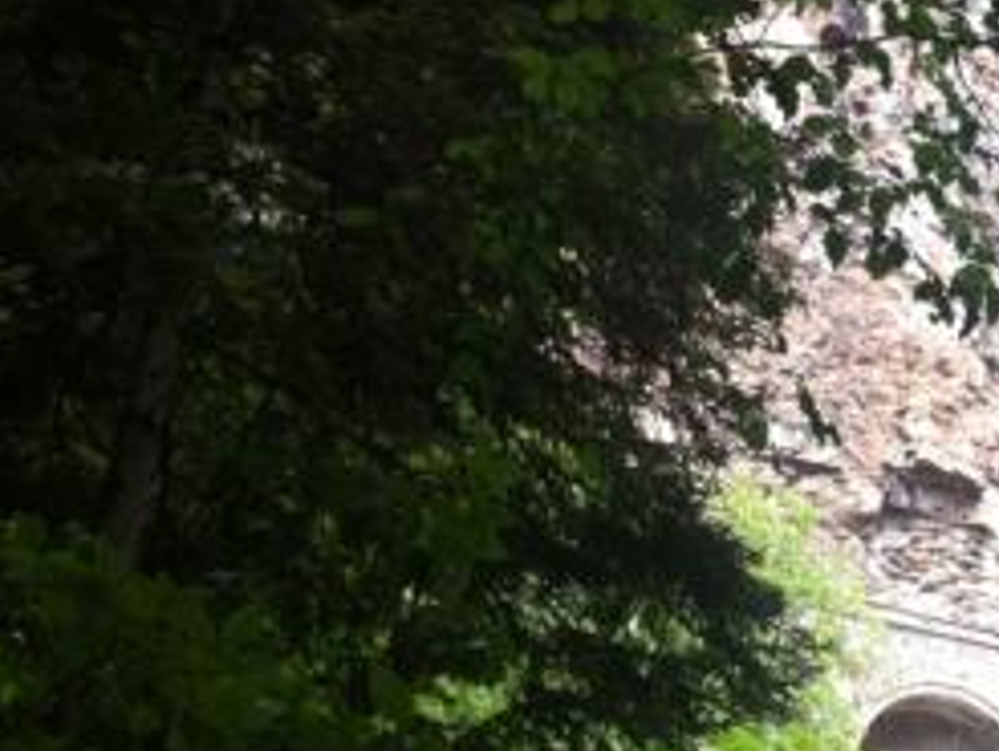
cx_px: 1161
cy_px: 643
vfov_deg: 15.0
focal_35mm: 98
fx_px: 2831
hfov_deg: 19.0
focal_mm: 3.85
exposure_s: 1/171
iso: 80
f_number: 2.8
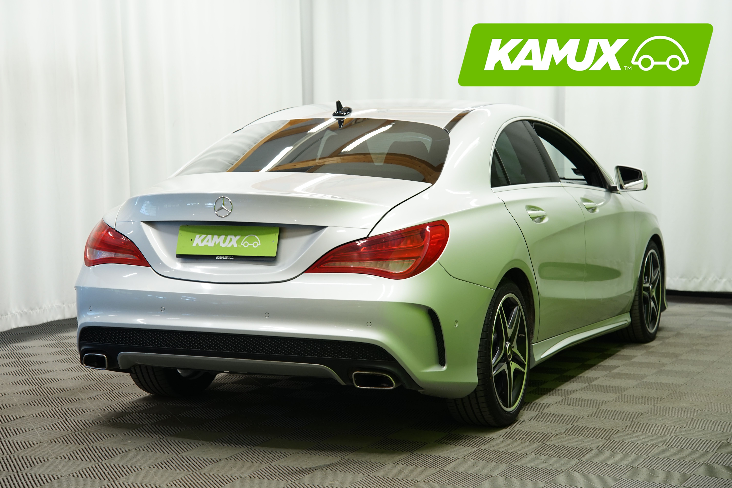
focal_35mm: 70
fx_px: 1423
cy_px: 244
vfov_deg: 19.5
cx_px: 366
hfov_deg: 28.8
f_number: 5.6
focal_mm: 70
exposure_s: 1/15
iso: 500
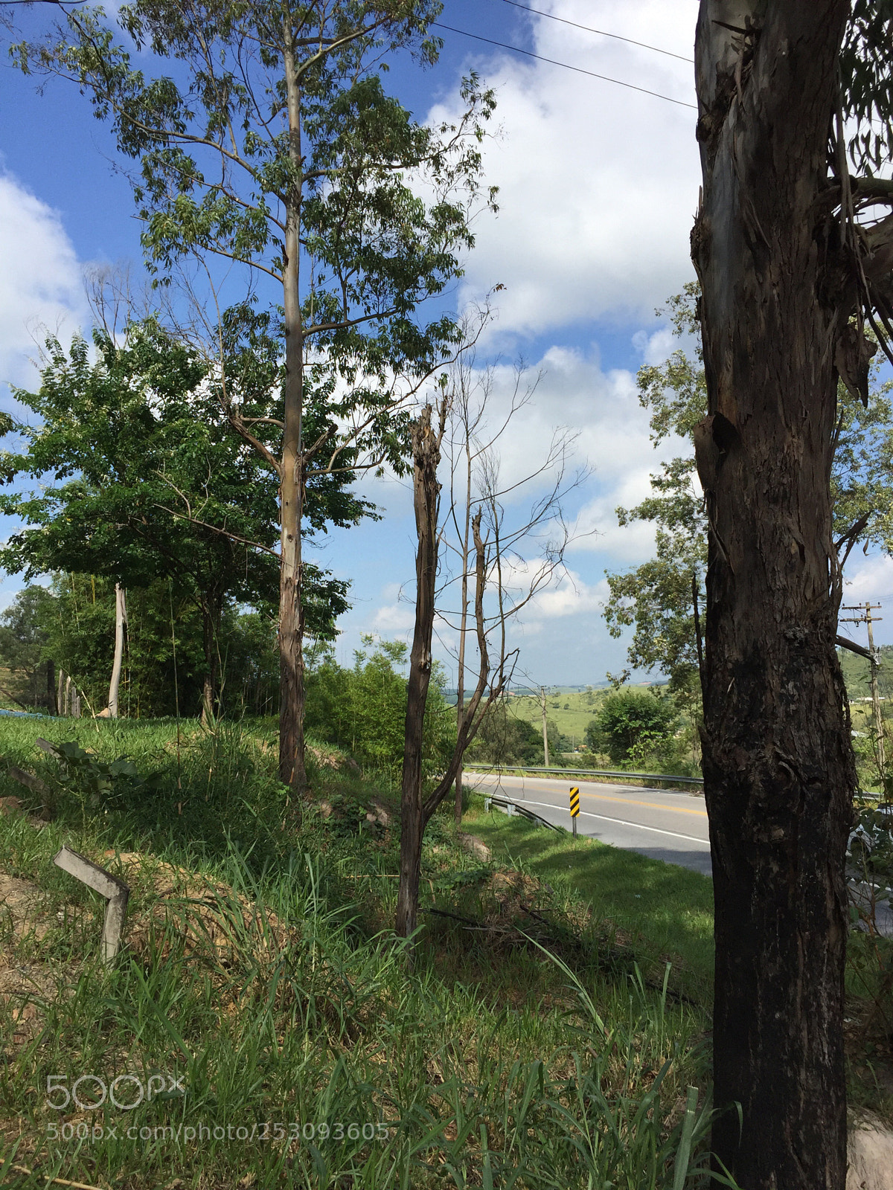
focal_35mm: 29
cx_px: 446
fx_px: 997
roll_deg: +1.6
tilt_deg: +7.4
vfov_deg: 61.7
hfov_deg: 48.2
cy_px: 595
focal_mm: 4.15
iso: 32
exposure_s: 1/2639
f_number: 2.2
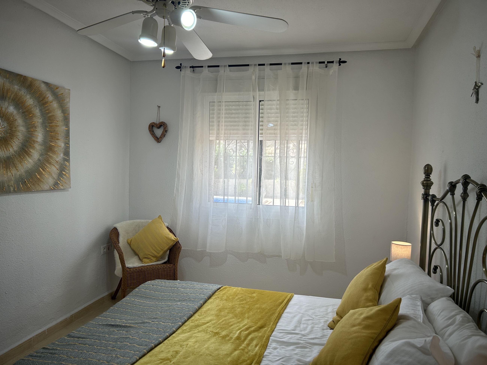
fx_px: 366
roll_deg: -1.1
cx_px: 244
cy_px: 182
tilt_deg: -2.5
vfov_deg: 53.1
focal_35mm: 26
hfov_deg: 67.3
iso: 40
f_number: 1.5
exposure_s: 1/264
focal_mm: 5.7
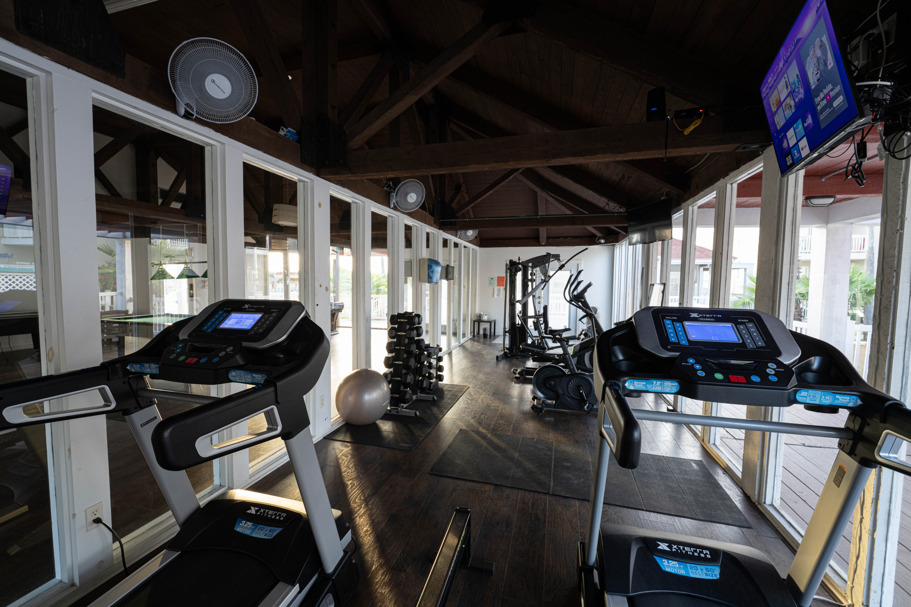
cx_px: 456
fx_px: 354
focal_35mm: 14
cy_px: 304
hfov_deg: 104.3
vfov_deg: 81.2
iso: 250
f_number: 10
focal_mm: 14
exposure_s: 1/2
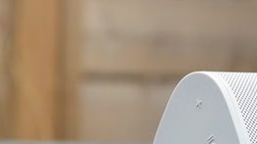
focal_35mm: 241
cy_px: 144
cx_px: 340
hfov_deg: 8.8
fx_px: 1645
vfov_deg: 5.0
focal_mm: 55
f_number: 5.6
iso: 400
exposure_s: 1/100
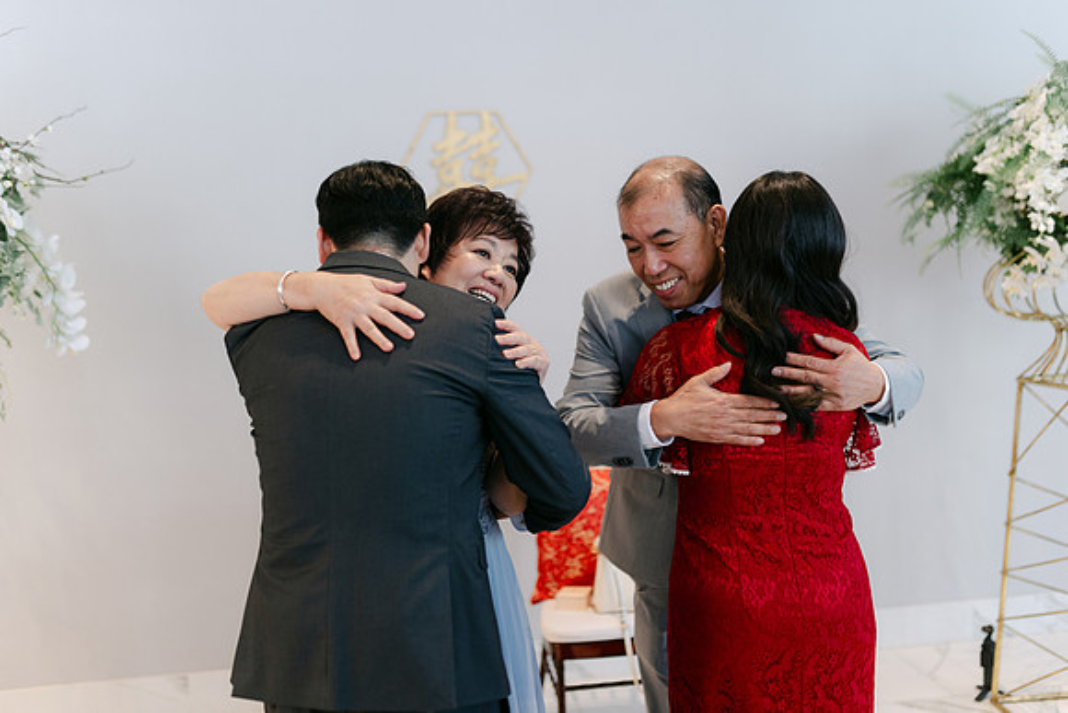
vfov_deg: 37.9
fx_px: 1039
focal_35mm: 35
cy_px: 356
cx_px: 534
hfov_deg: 54.4
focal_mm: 35
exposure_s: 1/125
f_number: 1.4
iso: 250
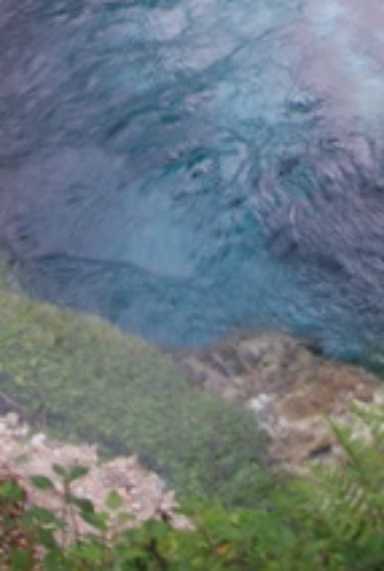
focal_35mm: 81
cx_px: 172
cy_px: -249
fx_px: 1290
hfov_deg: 16.9
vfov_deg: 21.5
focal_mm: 18
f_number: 3.5
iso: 400
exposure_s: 1/10
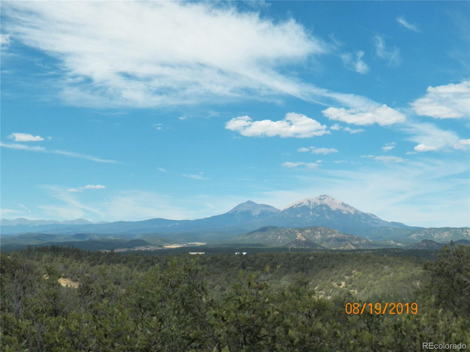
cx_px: 235
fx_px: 679
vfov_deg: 29.1
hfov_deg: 38.2
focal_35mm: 50
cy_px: 176
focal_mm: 8.9
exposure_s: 1/1250
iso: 125
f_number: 4
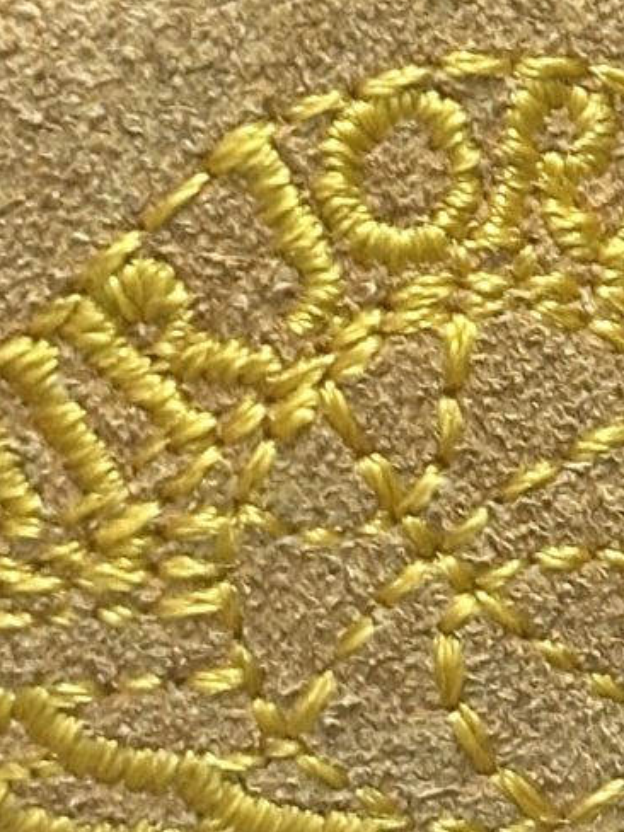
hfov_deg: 5.9
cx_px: 433
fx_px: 6057
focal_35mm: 252
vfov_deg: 7.8
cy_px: 614
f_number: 1.78
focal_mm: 6.86
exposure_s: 1/33
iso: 200
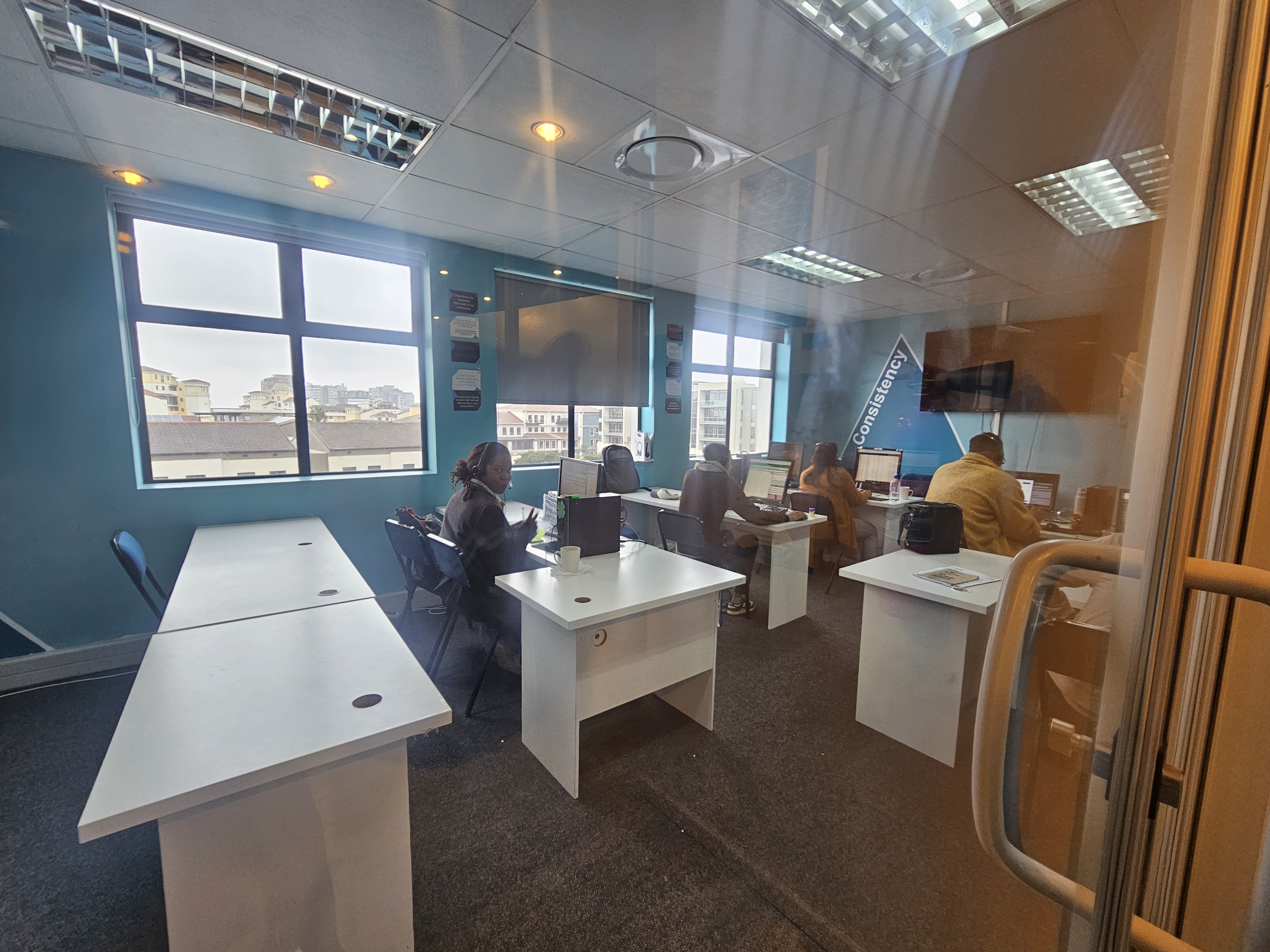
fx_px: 477
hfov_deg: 106.2
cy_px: 476
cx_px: 635
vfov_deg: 89.9
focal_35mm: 13
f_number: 2.2
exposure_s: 1/50
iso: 100
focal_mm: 2.2
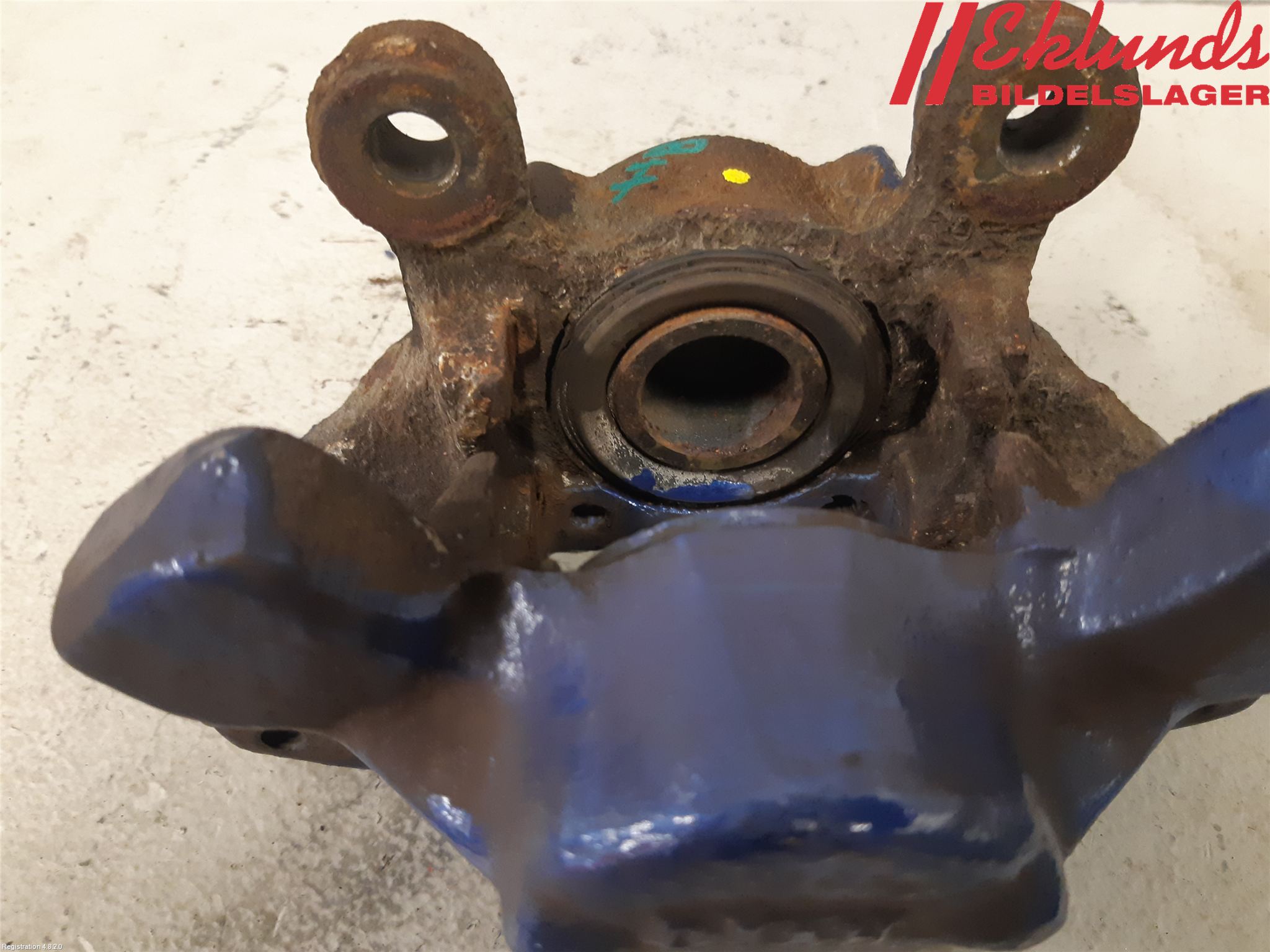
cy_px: 476
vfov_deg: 53.1
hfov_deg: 67.3
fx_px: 954
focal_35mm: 26
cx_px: 635
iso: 250
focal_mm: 3.93
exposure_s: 1/33
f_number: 1.7
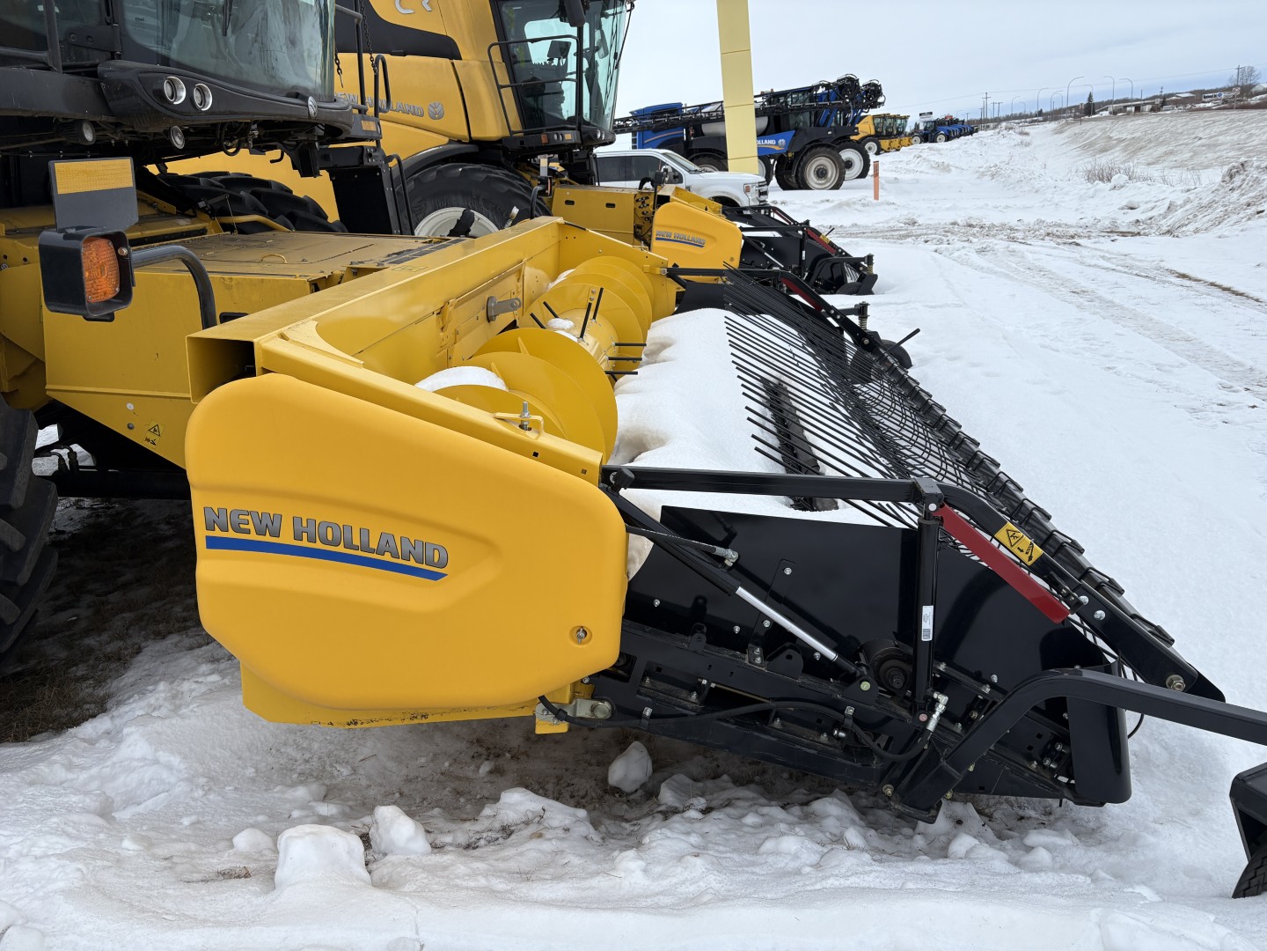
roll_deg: +7.1
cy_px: 476
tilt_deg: -17.1
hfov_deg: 67.3
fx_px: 952
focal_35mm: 26
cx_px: 634
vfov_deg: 53.1
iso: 50
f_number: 1.6
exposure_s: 1/2208
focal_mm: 5.96
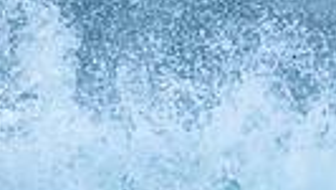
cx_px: -19
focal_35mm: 4998
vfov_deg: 0.2
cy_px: 438
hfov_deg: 0.4
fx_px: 44556
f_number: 6.3
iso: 720
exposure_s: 1/2000
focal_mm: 800
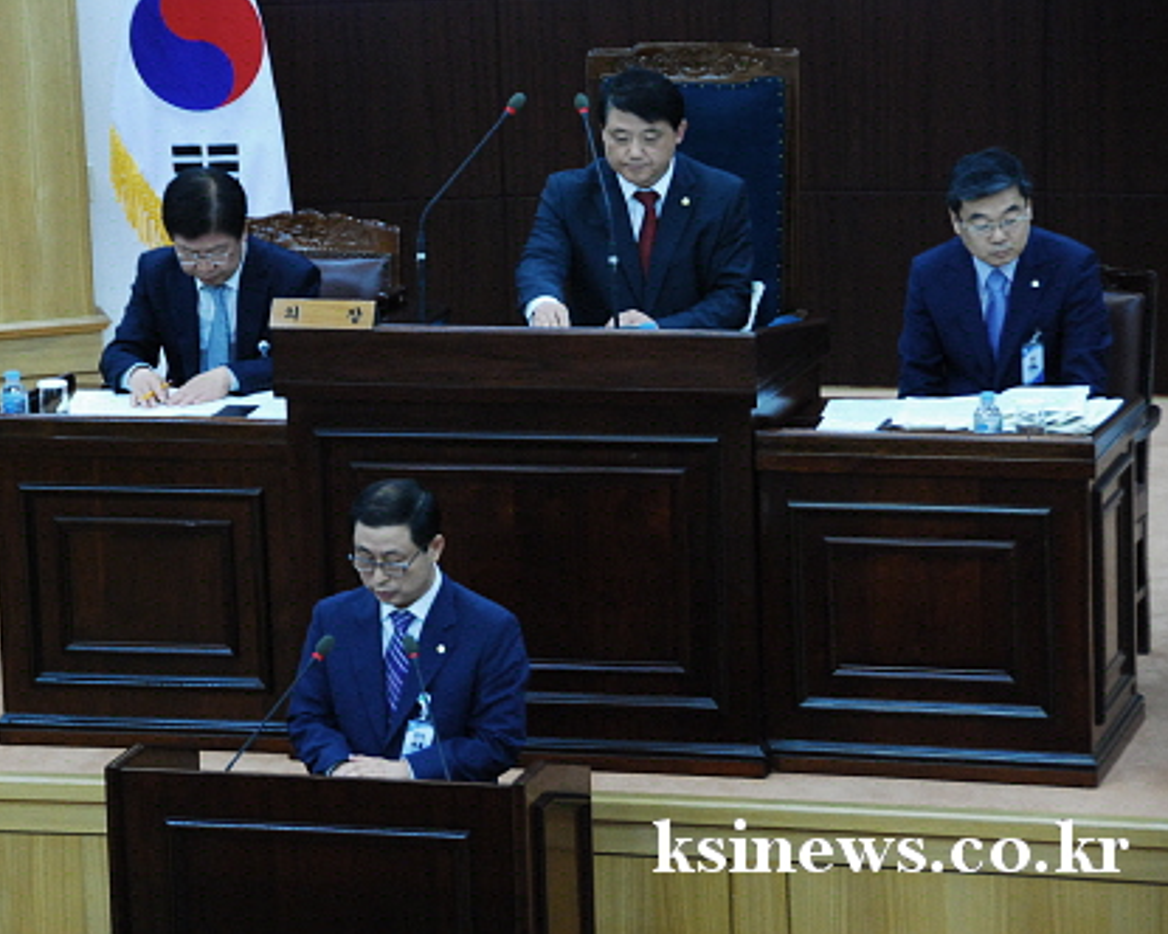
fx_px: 5585
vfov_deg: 9.6
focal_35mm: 162
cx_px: 498
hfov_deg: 11.9
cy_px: 466
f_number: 5.3
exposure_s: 1/25
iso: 1250
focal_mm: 95
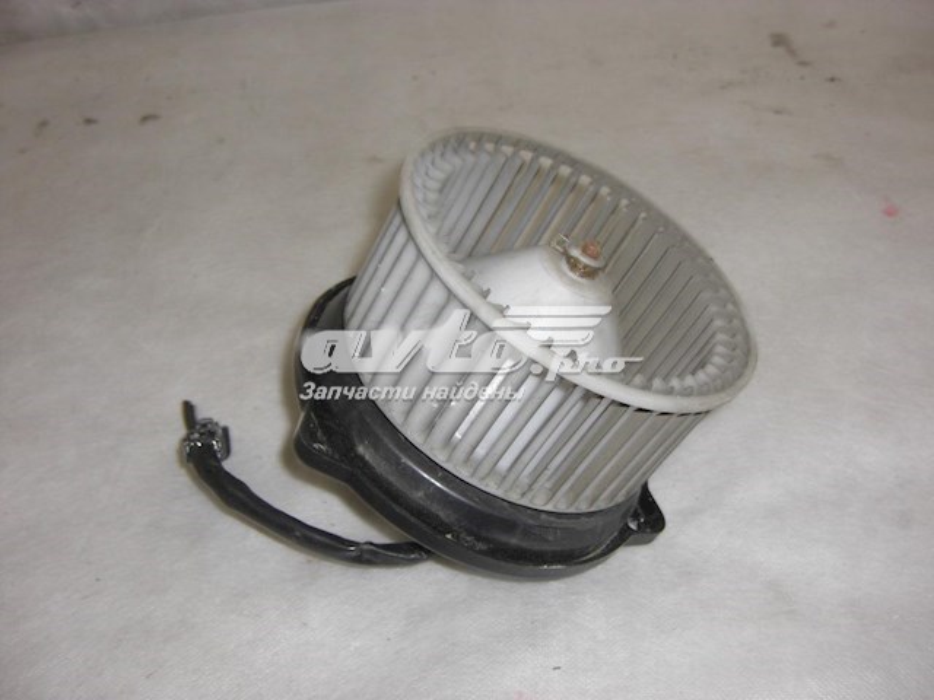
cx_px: 467
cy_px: 350
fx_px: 1025
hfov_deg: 49.0
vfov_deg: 37.7
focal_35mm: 38
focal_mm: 7.9
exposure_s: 1/60
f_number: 2.8
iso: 80
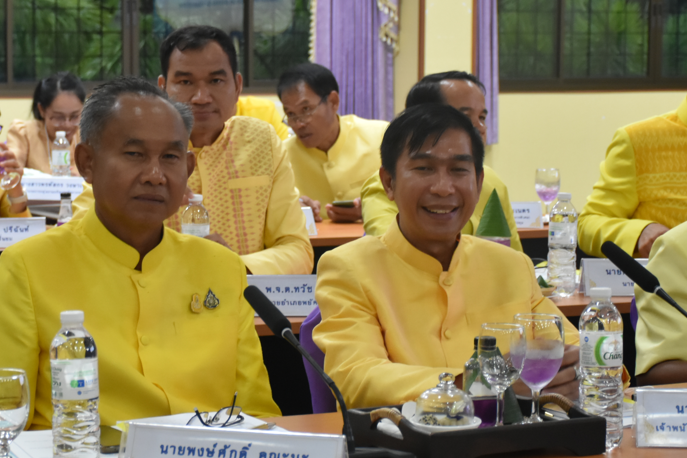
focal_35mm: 104
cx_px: 253
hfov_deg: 19.6
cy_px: 227
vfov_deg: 13.2
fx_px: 1984
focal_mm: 42
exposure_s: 1/60
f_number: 4.5
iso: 1600
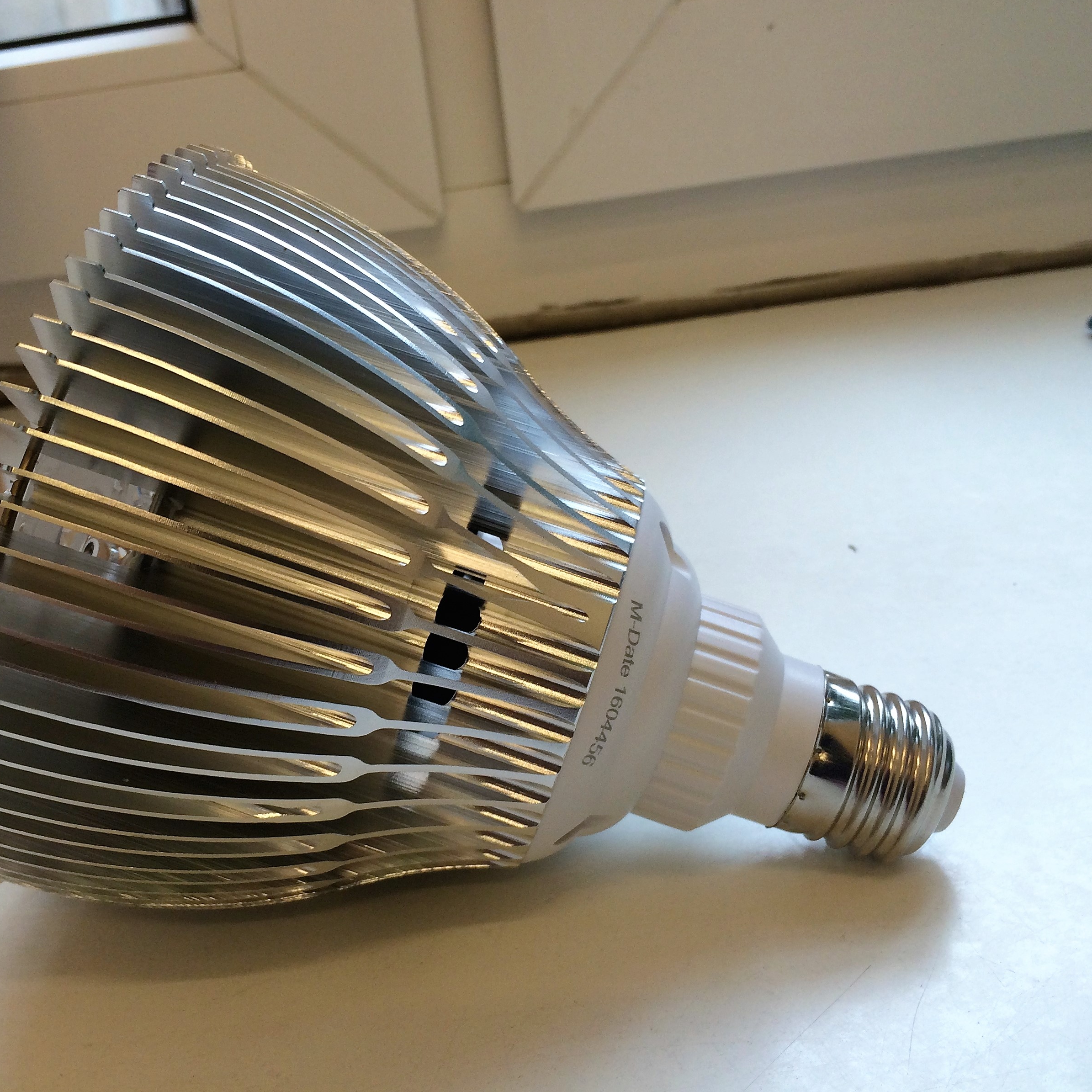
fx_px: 1249
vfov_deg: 47.2
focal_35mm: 35
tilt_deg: -23.1
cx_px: 427
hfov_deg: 46.9
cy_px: 540
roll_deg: +9.3
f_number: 2.2
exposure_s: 1/100
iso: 64
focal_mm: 4.15
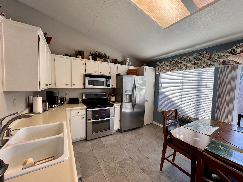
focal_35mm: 14
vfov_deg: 85.7
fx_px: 98
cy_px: 91
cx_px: 122
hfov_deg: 102.1
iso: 50
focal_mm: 2.22
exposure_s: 1/120
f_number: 2.2
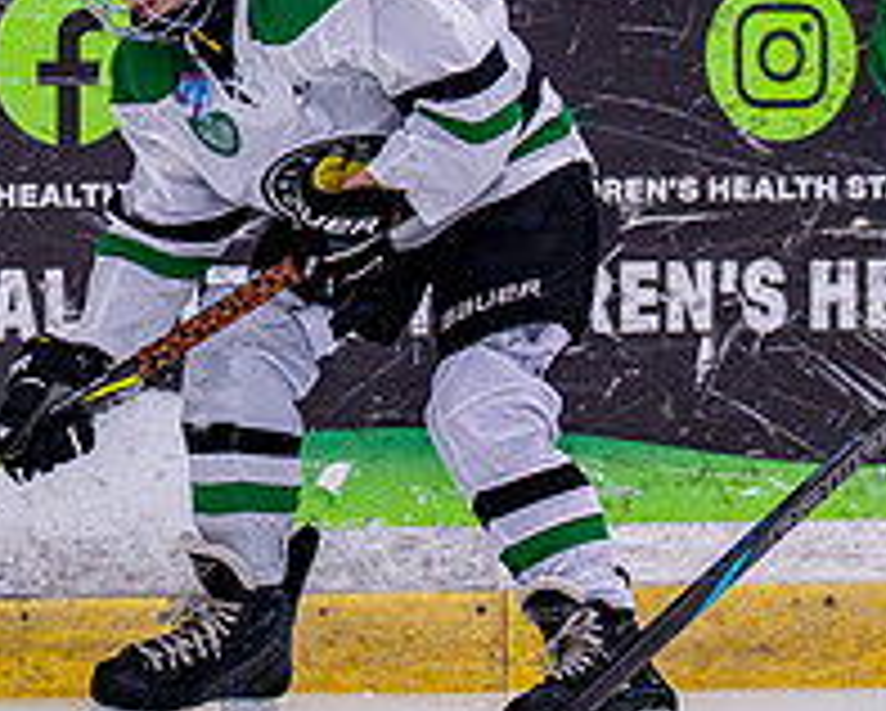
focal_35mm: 791
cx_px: 222
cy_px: 183
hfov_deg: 2.4
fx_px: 20762
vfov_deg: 2.0
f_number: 2.8
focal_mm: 200
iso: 2500
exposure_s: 1/1250
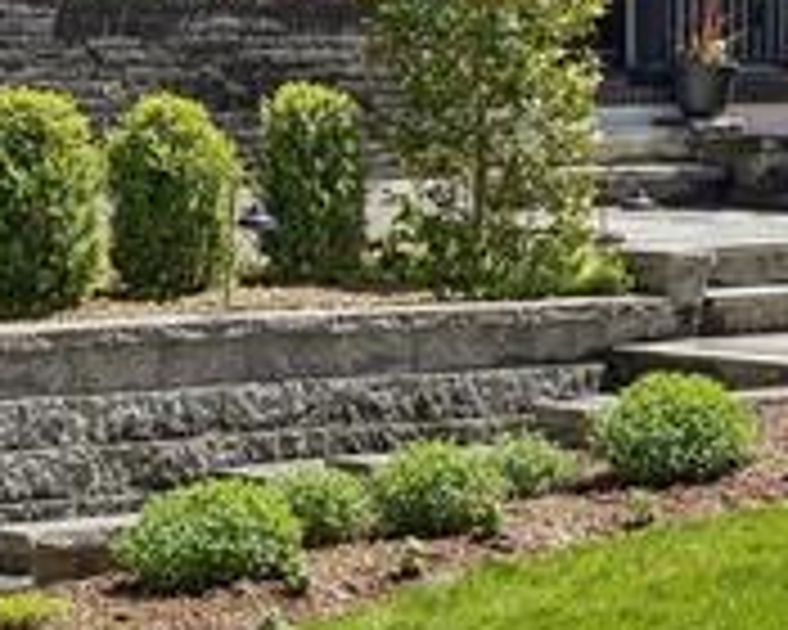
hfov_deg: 10.0
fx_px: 4478
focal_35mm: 192
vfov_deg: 8.0
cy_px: -40
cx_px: 0
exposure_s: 1/400
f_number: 7.1
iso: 400
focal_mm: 35
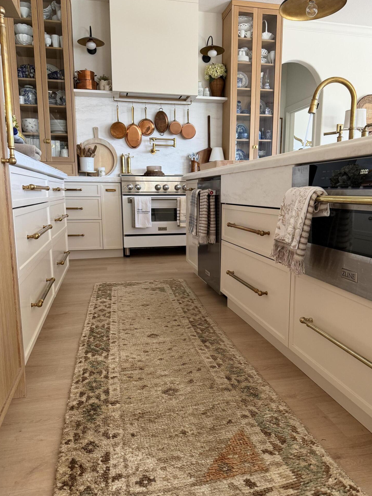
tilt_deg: -9.8
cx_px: 187
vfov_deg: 69.4
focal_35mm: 25
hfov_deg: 54.9
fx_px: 358
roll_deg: +0.5
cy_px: 251
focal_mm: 6.76
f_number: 1.78
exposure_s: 1/60
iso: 250
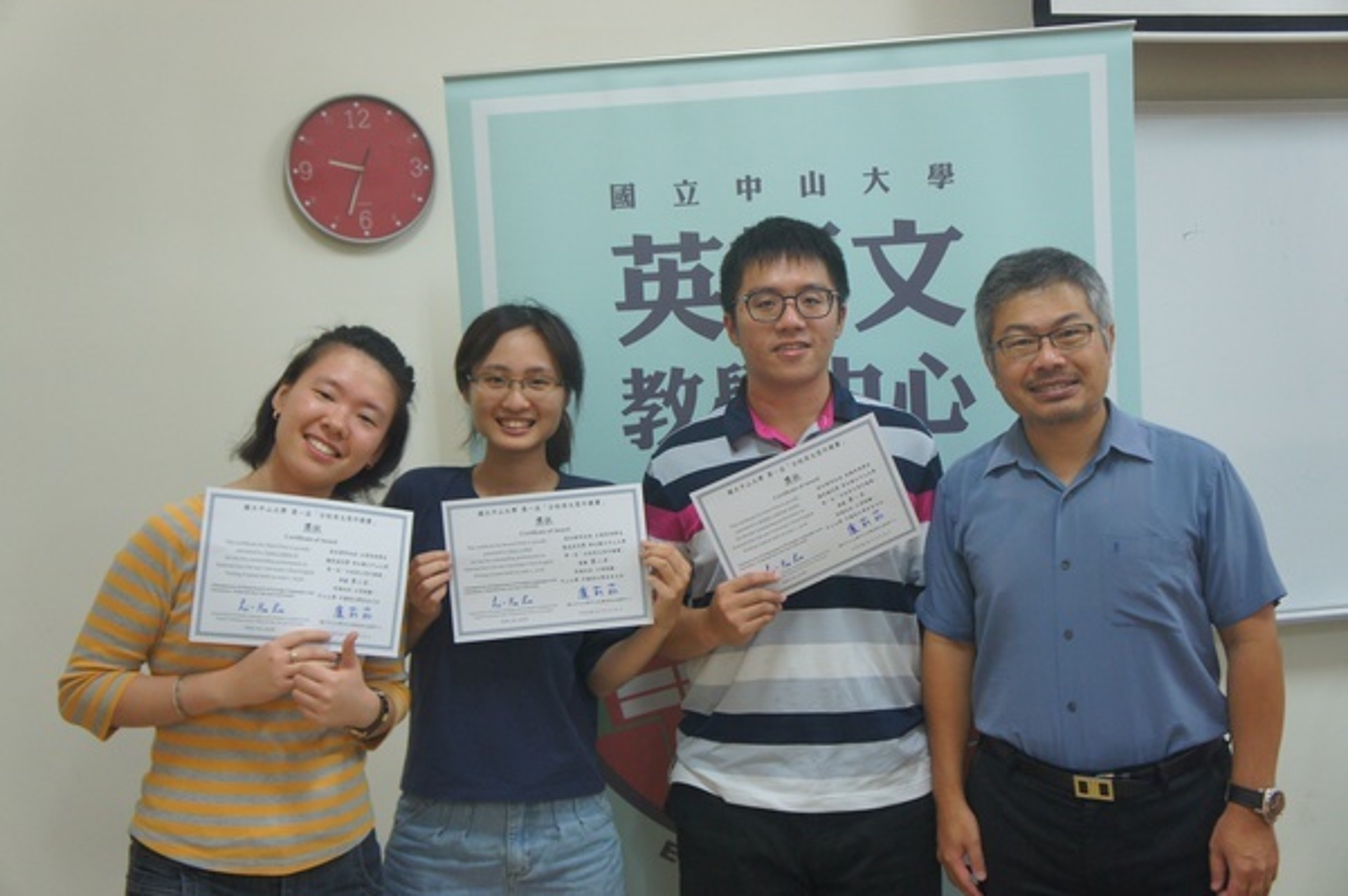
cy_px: 448
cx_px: 674
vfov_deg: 33.0
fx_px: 1515
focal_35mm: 40
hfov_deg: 48.0
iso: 800
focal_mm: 27
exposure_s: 1/50
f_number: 4
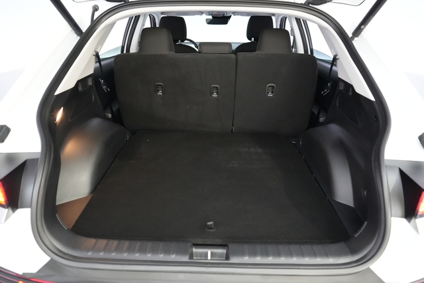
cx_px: 212
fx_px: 283
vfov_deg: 53.1
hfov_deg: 73.8
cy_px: 142
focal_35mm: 24
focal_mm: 24
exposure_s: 1/160
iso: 8000
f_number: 2.8
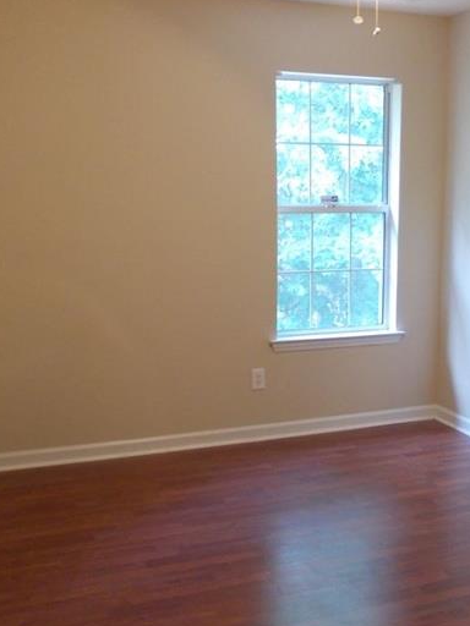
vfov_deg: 44.7
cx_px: 300
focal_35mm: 42
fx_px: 760
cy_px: 347
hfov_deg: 34.1
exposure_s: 1/13
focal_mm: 4
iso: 200
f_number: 2.7
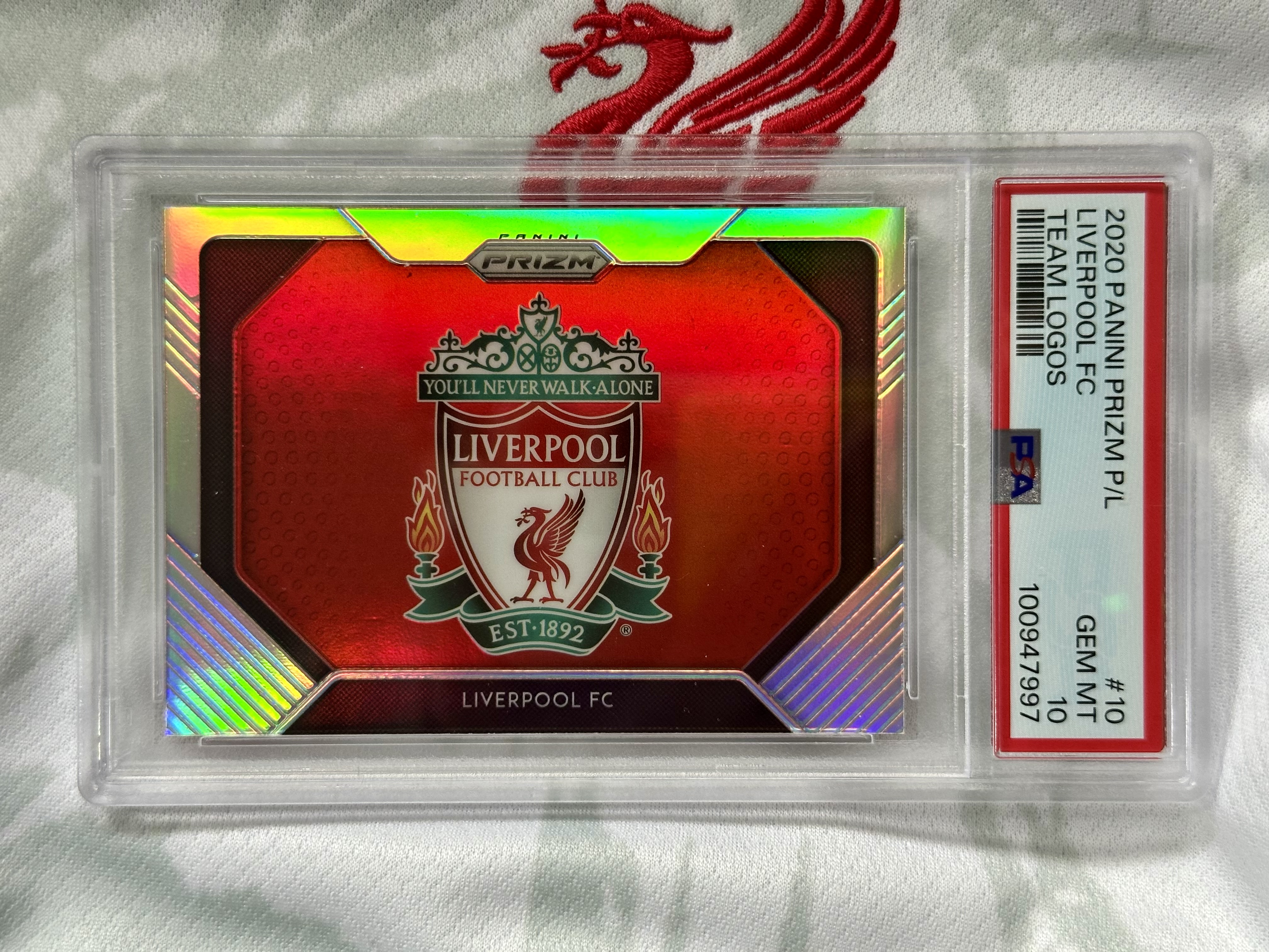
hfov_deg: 39.7
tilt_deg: -82.9
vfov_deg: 30.3
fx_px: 1760
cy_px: 476
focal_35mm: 48
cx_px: 634
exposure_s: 1/60
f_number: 1.78
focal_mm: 6.86
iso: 160
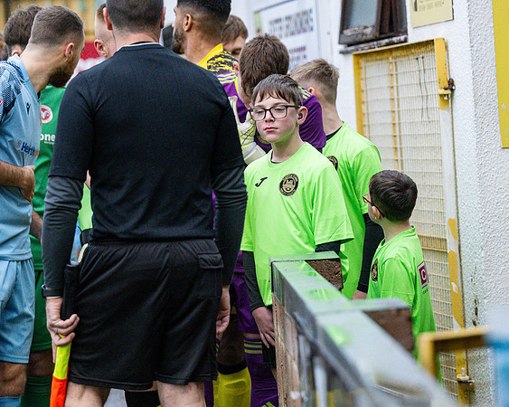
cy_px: 212
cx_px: 340
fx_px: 3250
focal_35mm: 216
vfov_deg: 7.2
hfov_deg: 8.9
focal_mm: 115
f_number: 2.8
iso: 2000
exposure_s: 1/2000
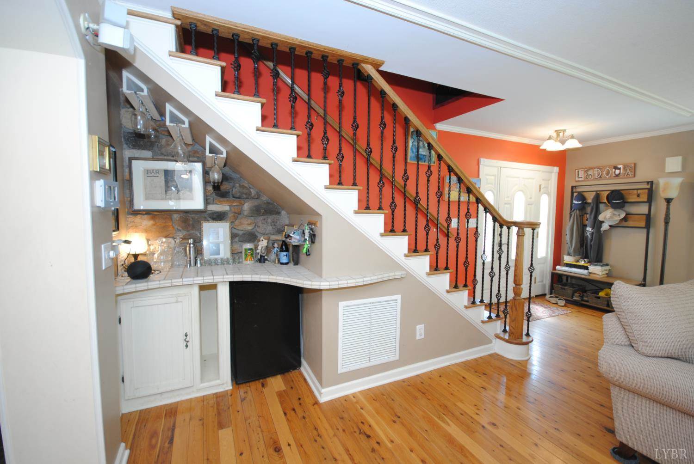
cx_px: 347
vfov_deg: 77.5
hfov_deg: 100.3
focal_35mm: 15
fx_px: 290
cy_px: 232
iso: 280
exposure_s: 1/30
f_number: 4
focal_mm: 10
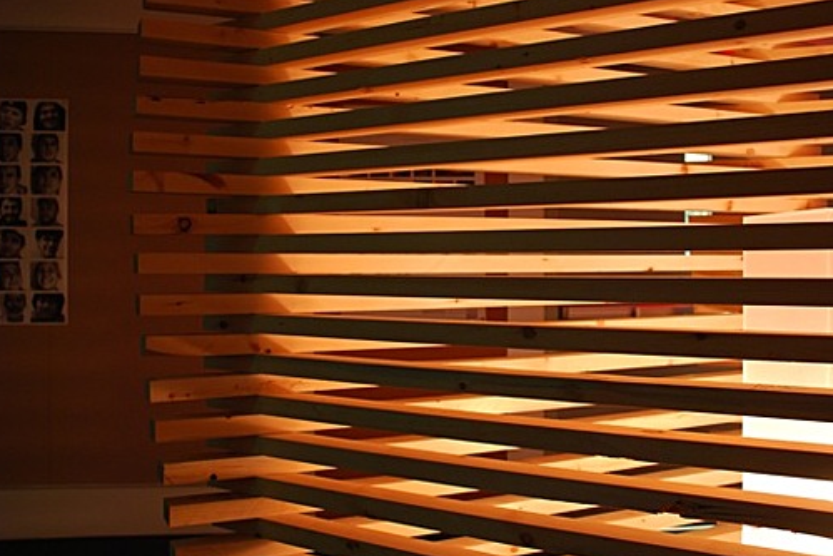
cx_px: 438
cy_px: 243
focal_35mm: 37
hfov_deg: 51.9
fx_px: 856
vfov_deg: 35.9
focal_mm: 20
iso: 400
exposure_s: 1
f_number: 3.8
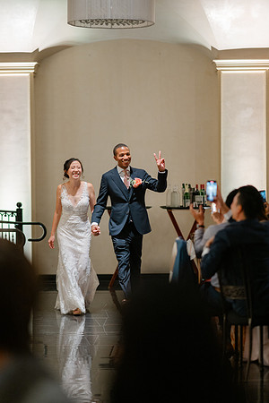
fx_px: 1177
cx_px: 134
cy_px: 202
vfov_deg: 19.5
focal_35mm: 105
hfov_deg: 13.0
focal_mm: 105
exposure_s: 1/200
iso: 500
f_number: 1.4
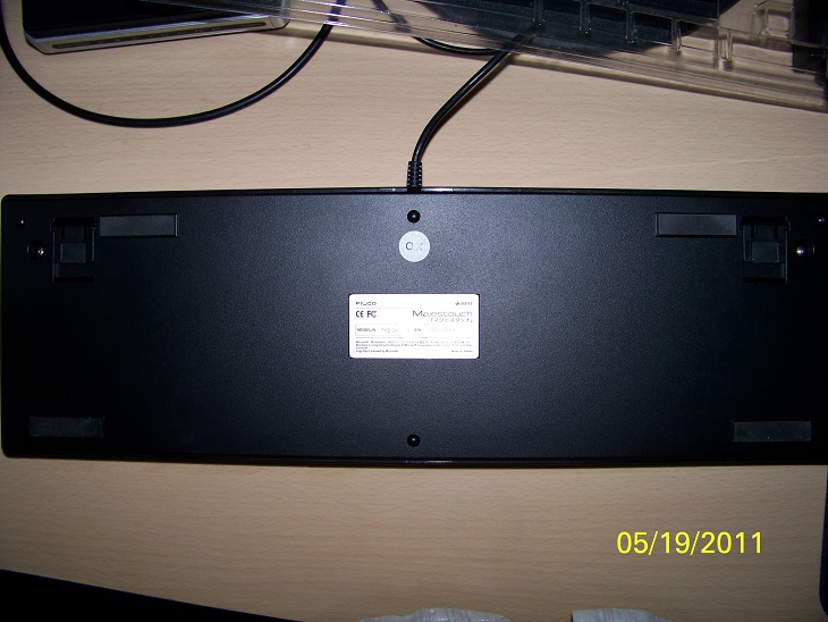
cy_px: 311
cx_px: 414
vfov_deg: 43.0
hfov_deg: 55.3
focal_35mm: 33
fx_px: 790
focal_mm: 5.85
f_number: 2.8
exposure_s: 1/30
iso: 64
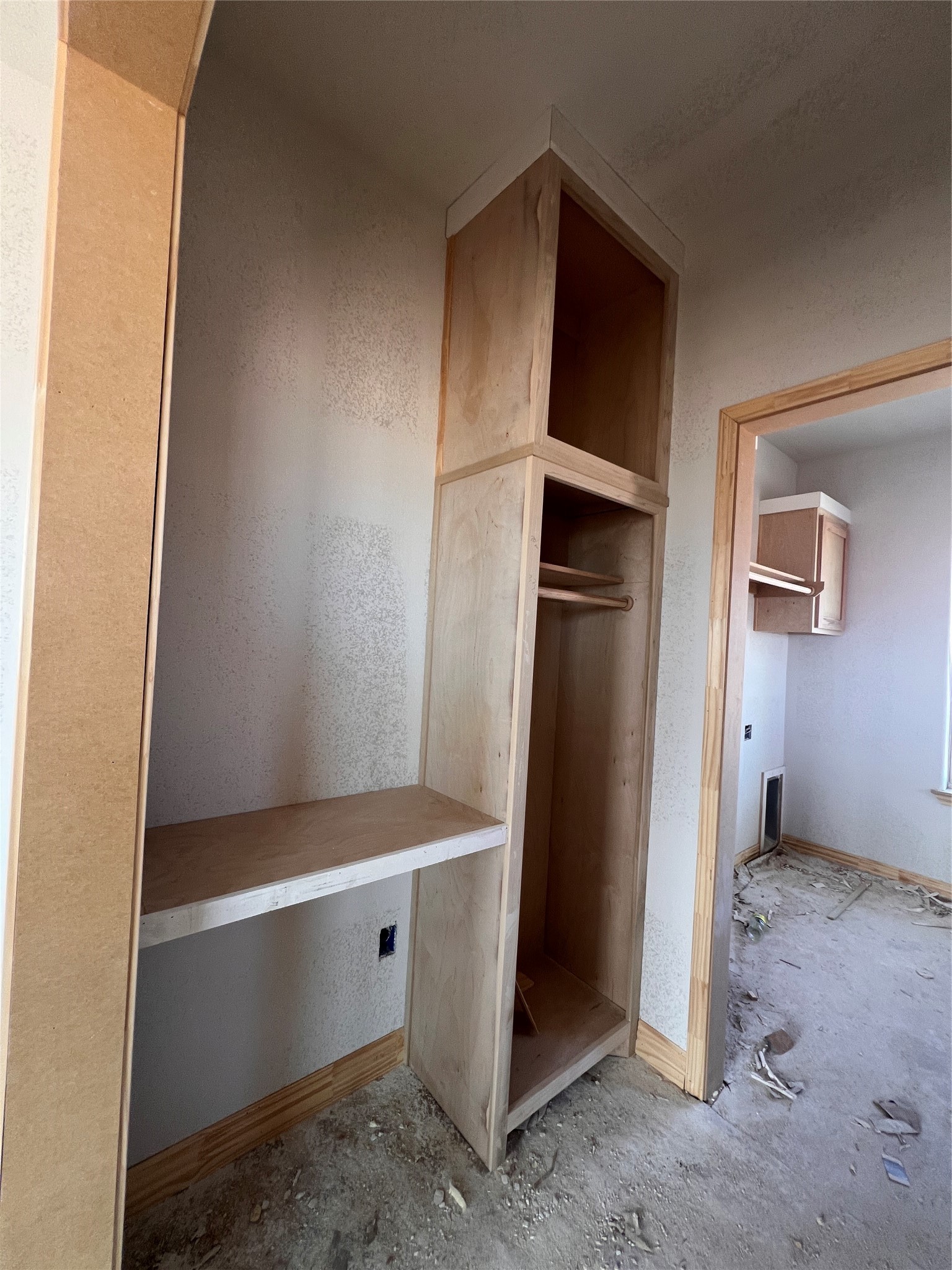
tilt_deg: +2.0
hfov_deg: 89.9
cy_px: 635
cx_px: 476
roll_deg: -3.3
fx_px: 477
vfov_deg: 106.2
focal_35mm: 13
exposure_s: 1/99
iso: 80
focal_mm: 1.57
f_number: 1.8
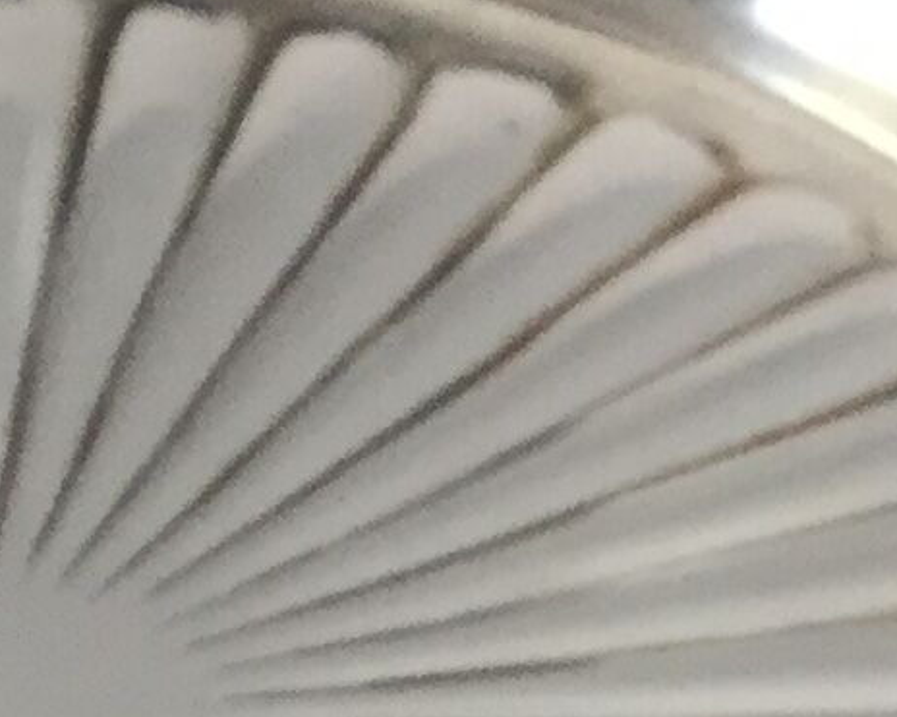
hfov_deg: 9.0
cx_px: -75
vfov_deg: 7.0
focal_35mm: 213
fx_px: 5653
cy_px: 1355
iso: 40
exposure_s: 1/33
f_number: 2.4
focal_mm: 3.3
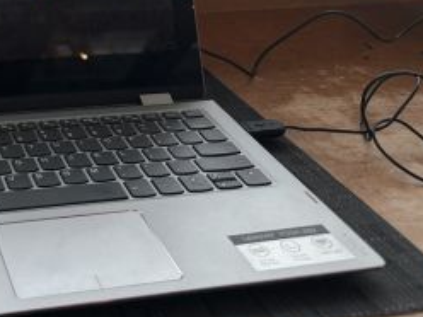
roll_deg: -0.5
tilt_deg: -17.1
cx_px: -58
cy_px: -43
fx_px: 709
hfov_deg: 29.5
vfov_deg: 23.5
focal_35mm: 58
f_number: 1.78
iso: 64
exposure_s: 1/237
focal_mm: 6.86
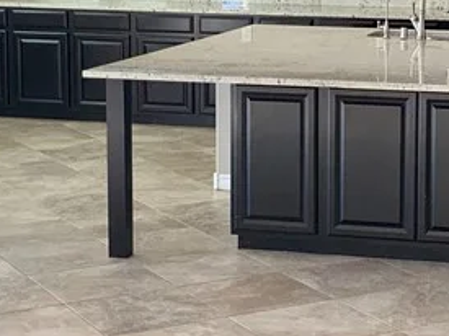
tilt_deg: -8.6
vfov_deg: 13.7
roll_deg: +0.2
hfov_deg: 18.0
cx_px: 380
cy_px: 91
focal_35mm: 108
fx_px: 1400
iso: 40
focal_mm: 3
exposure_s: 1/120
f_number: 1.8
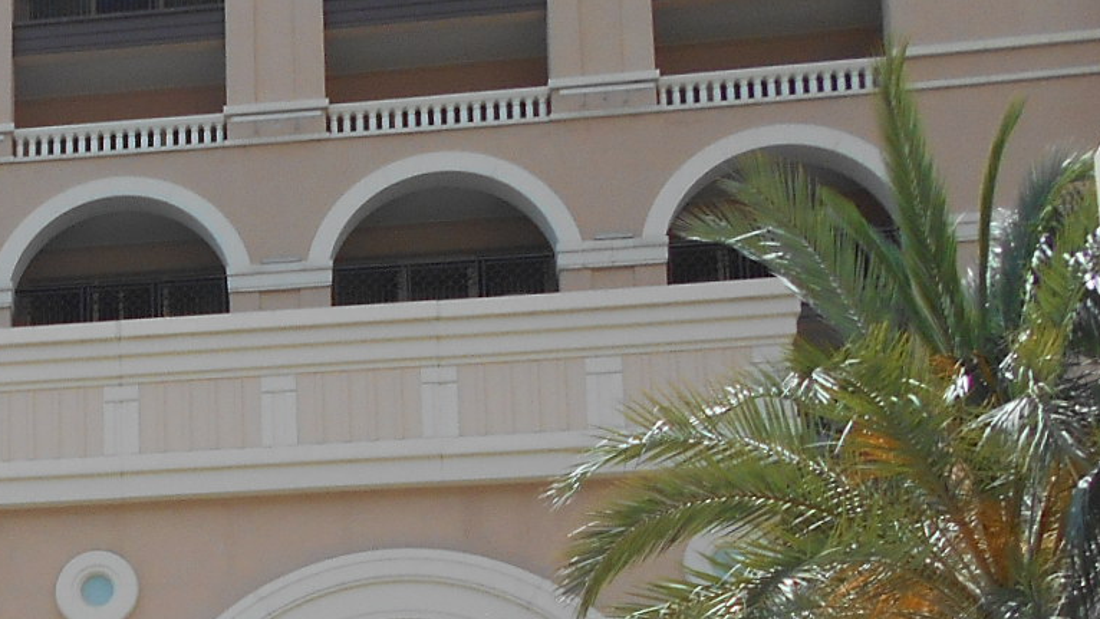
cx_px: -158
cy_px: 923
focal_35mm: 84
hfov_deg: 23.5
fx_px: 2450
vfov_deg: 13.6
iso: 80
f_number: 3.2
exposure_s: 1/640
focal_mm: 4.6
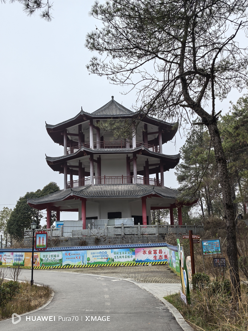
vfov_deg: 51.4
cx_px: 124
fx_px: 344
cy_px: 166
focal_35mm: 36
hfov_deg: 39.7
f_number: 2
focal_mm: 6.98
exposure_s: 1/592
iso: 50
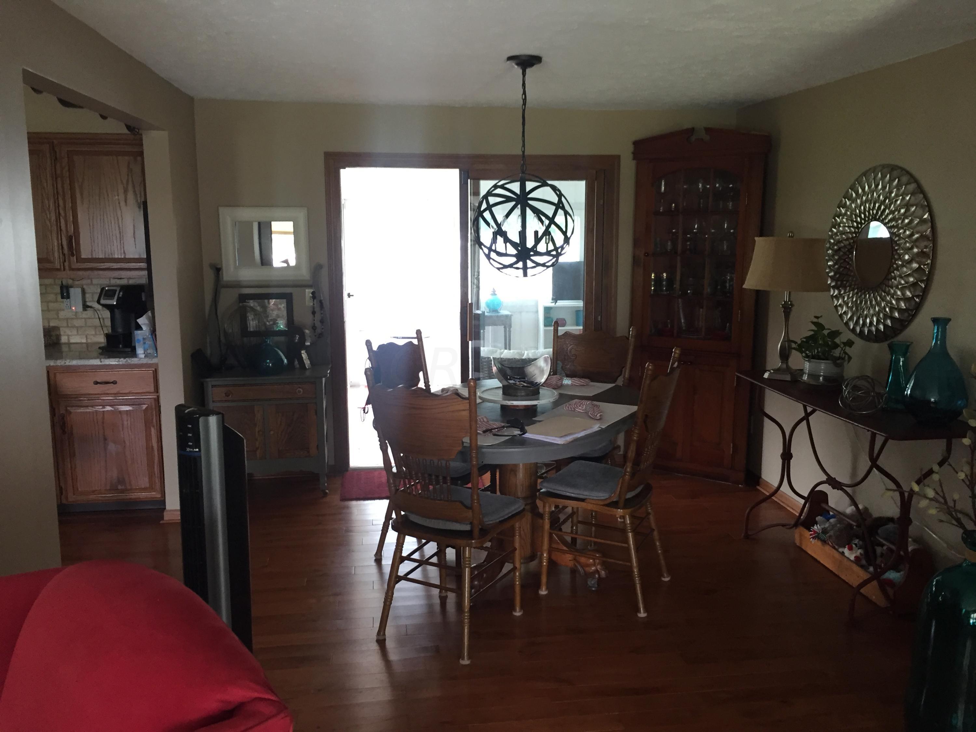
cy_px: 366
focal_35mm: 29
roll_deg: -2.0
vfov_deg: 48.2
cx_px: 488
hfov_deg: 61.7
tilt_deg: -10.0
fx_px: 818
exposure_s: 1/30
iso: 125
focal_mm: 4.15
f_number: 2.2
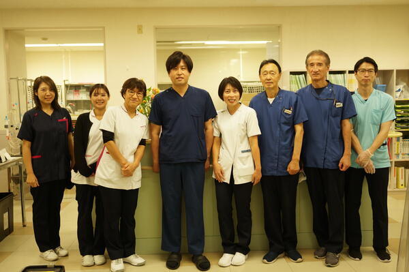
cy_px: 136
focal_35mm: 36
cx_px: 204
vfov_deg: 36.8
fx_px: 409
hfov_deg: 53.2
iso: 100
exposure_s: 1/60
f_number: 1.8
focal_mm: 24
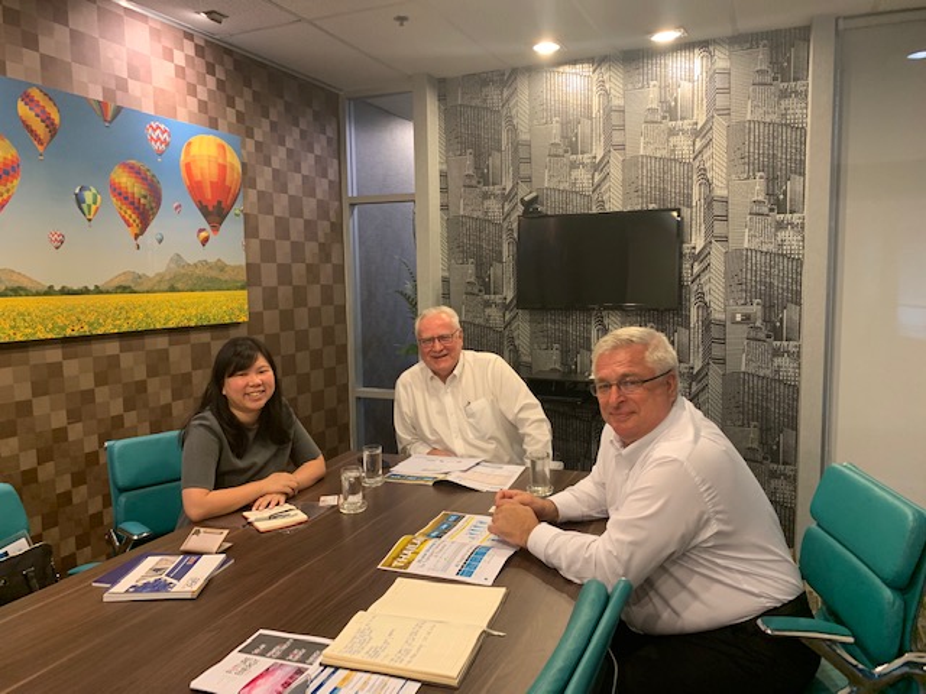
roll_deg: +0.4
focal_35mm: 26
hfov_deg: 67.3
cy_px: 347
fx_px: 696
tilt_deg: -5.6
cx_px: 463
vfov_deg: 53.1
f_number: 1.8
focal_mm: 4.25
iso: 250
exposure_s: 1/50
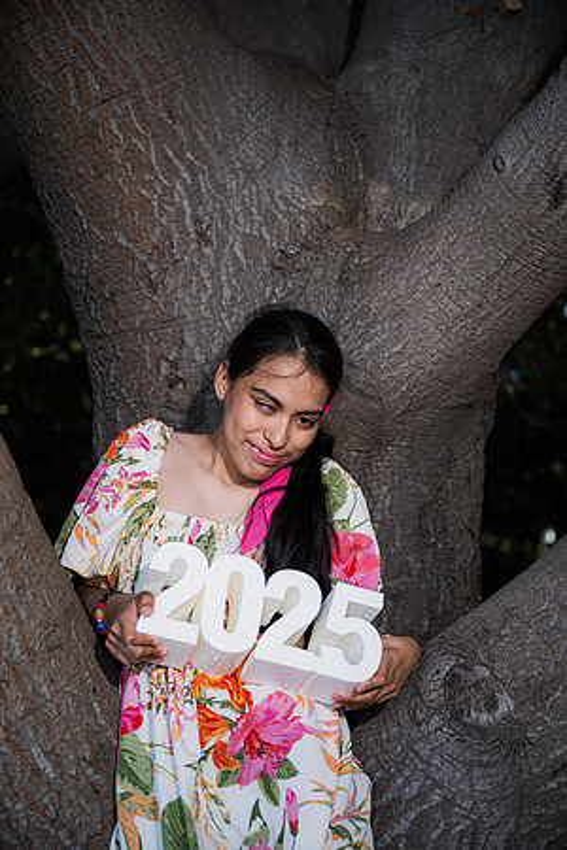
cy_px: 425
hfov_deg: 28.6
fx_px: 1110
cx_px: 284
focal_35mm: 47
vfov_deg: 41.9
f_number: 2.8
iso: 100
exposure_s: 1/400
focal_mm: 47
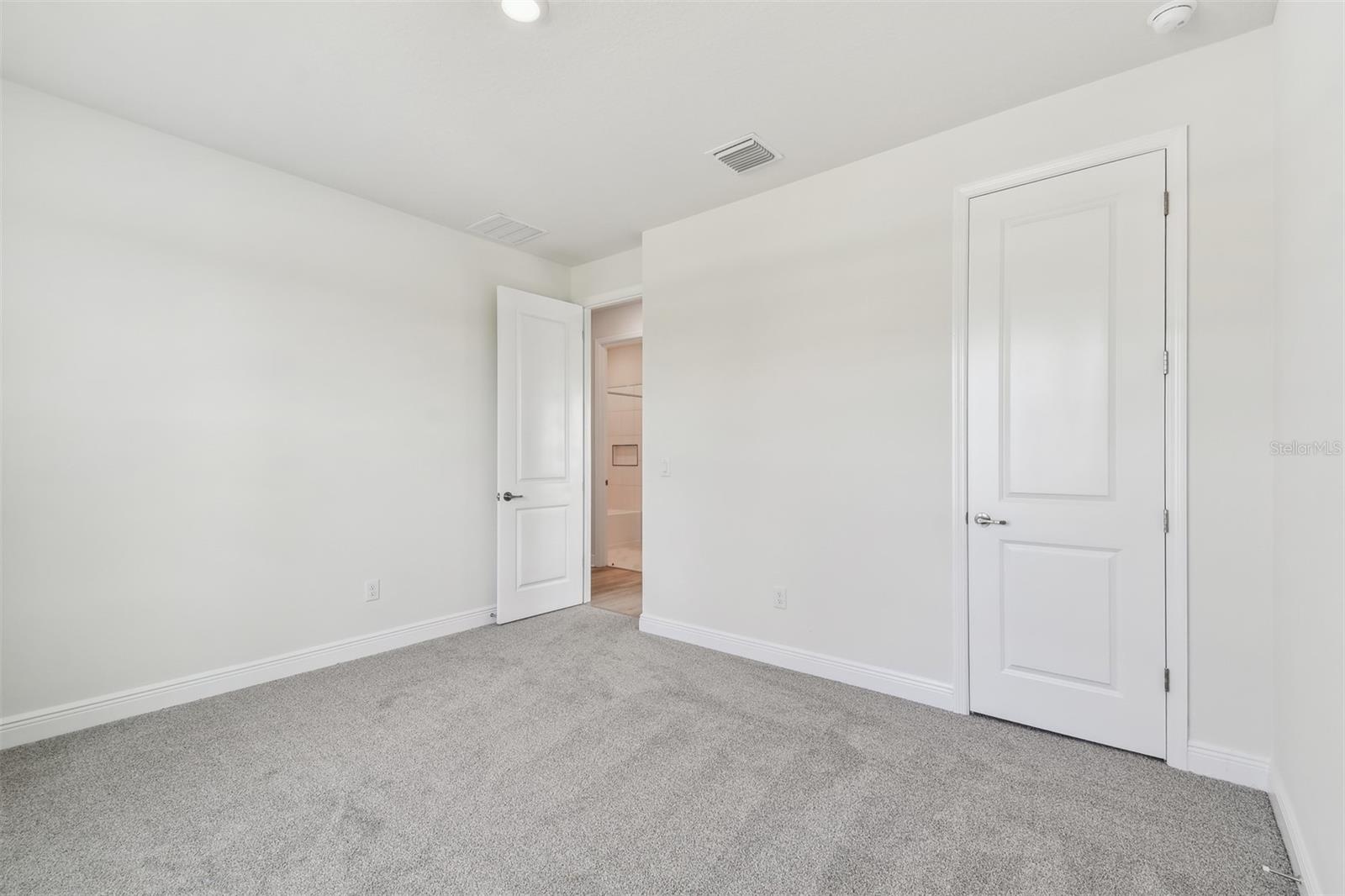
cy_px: 448
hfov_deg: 100.4
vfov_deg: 77.3
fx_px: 560
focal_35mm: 15
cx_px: 672
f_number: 7.1
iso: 100
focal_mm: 10
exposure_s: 1/13
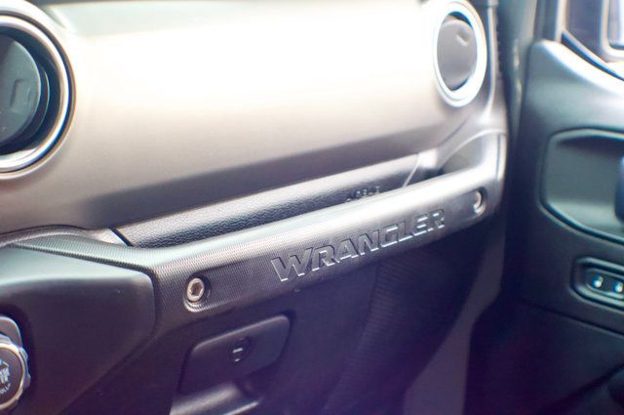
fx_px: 1298
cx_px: 312
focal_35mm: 75
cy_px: 208
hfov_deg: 27.0
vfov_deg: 18.1
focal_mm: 50
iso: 2500
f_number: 5
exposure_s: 1/100
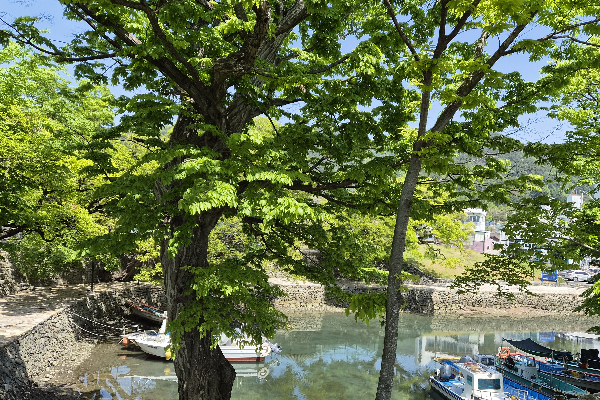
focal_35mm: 27
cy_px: 225
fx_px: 450
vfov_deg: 47.8
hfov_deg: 67.2
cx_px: 331
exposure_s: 1/1444
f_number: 1.8
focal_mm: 5.4
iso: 50
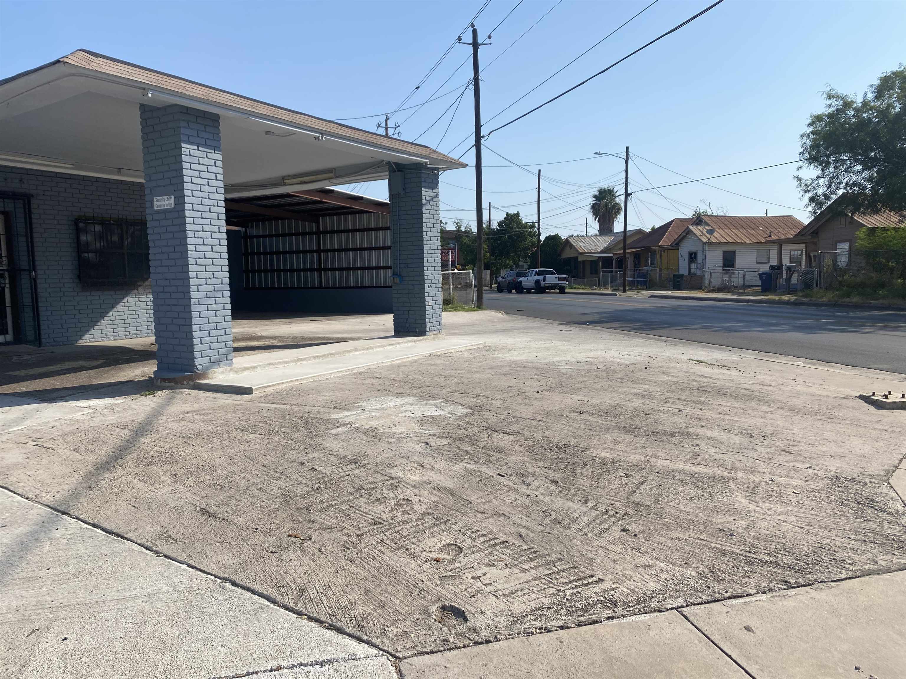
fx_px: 680
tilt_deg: -6.9
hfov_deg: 67.3
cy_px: 340
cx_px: 453
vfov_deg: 53.1
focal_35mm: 26
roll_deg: +1.1
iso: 32
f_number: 1.8
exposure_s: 1/3984
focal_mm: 4.25
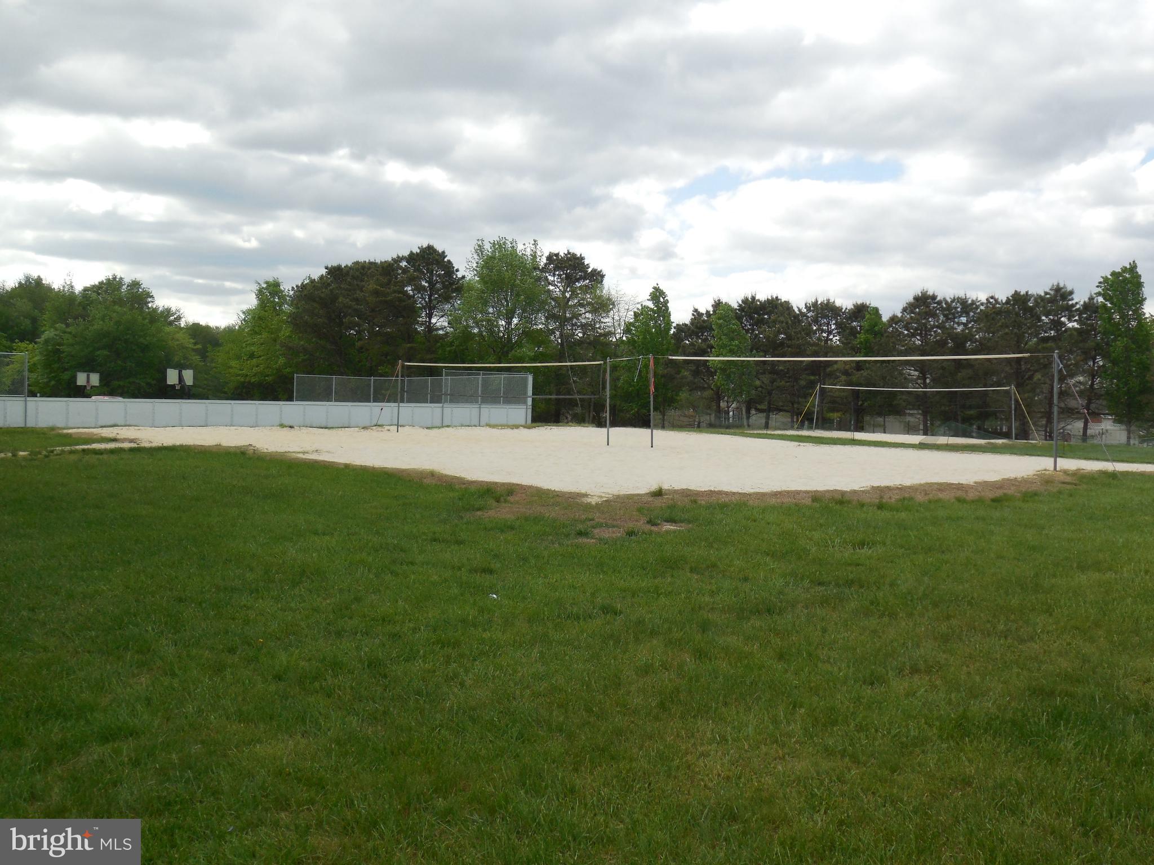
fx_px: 1133
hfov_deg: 54.0
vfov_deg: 41.8
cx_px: 577
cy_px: 432
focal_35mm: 34
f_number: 3.9
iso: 125
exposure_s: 1/640
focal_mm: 6
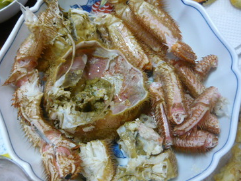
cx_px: 108
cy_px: 84
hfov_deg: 48.9
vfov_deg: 37.7
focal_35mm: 38
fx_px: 265
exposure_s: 1/30
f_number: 2.8
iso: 250
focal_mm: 5.5
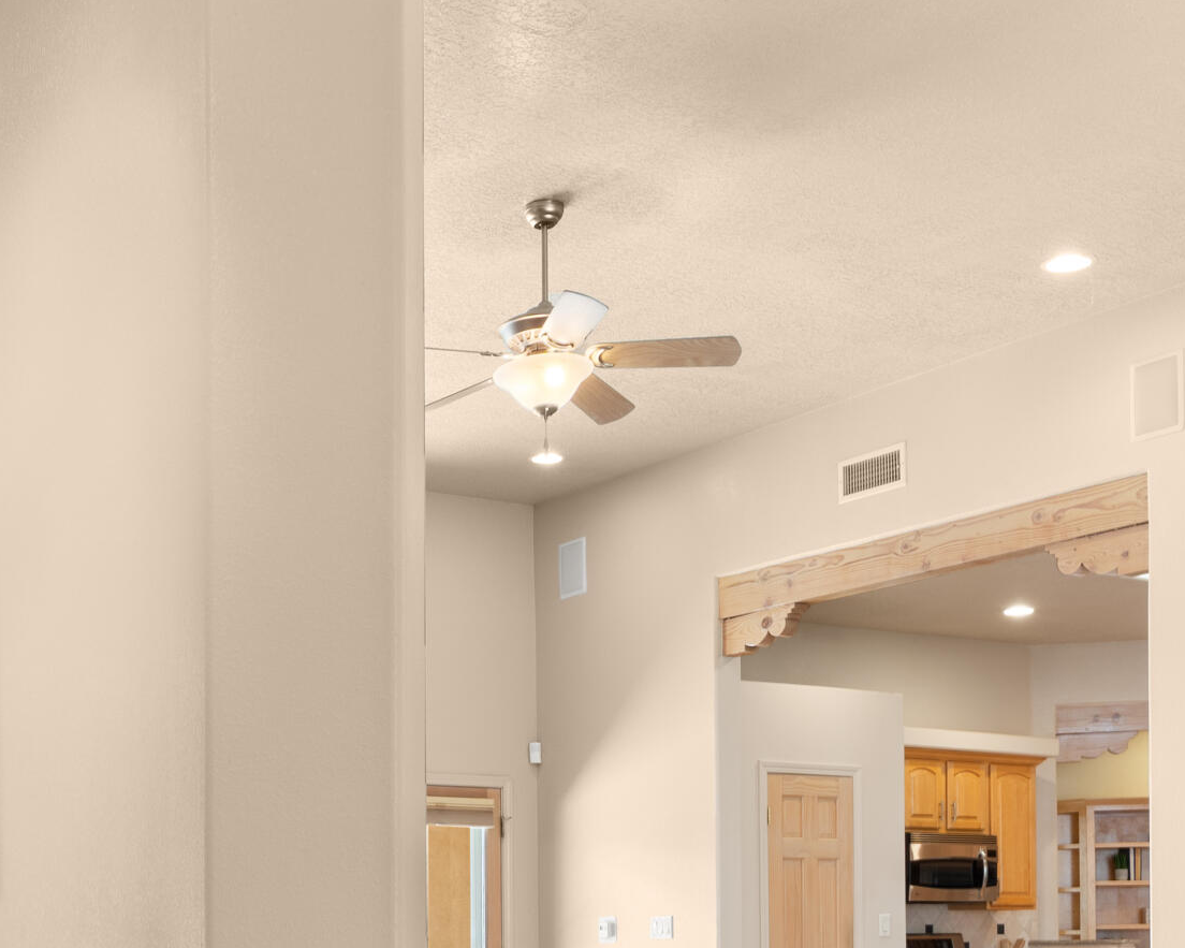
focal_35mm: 52
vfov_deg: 27.6
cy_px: 949
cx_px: 282
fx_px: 1811
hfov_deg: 35.4
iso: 100
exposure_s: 1
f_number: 8
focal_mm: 13.5
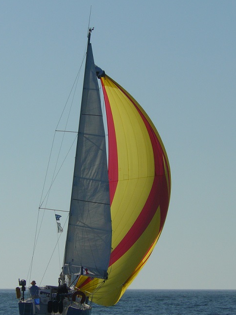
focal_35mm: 357
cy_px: 187
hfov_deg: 4.2
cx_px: 103
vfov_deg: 5.5
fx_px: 3243
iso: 100
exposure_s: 1/800
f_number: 8
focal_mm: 47.8
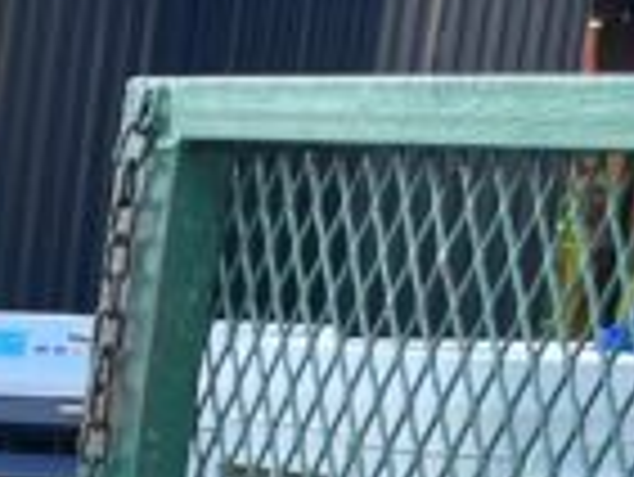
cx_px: -998
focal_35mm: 189
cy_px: 1076
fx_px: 3465
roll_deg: -1.8
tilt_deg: -14.5
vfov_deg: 7.4
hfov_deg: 9.2
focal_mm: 5.7
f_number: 1.5
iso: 40
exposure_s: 1/189
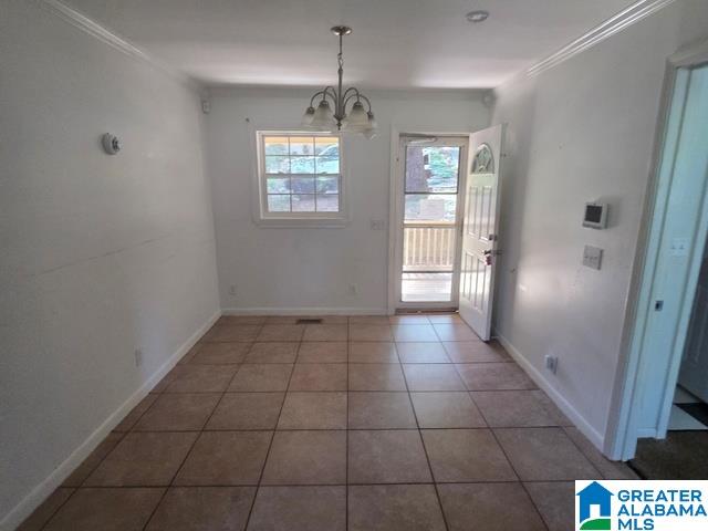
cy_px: 266
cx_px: 354
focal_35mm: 13
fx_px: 266
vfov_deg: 89.9
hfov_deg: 106.2
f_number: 2.2
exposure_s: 1/60
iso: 400
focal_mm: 2.2
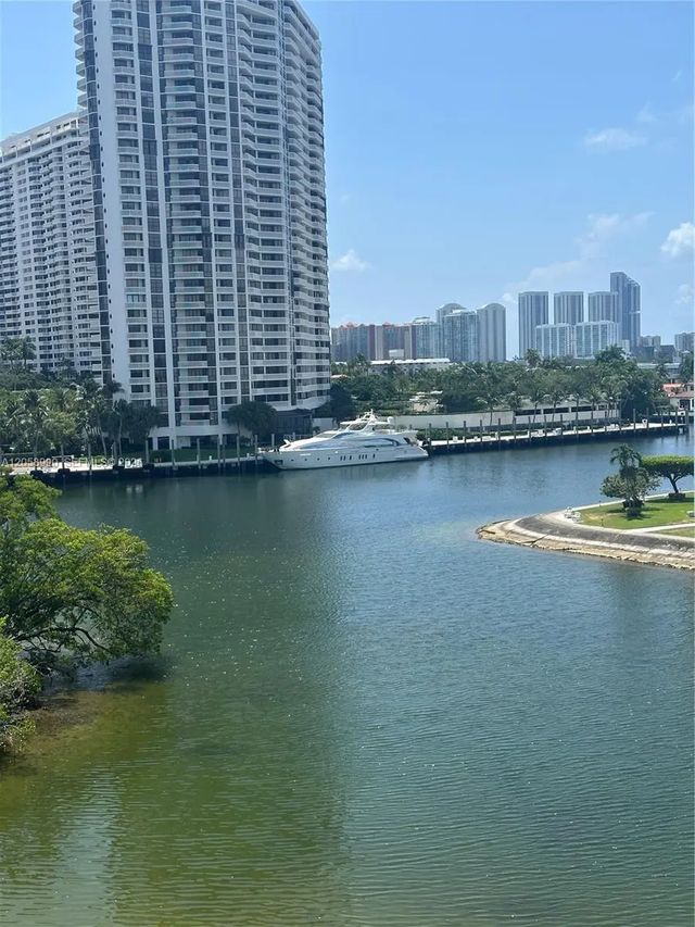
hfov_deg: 30.3
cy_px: 464
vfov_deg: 39.7
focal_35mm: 48
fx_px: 1285
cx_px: 348
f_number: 1.78
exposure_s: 1/3731
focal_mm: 6.86
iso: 64
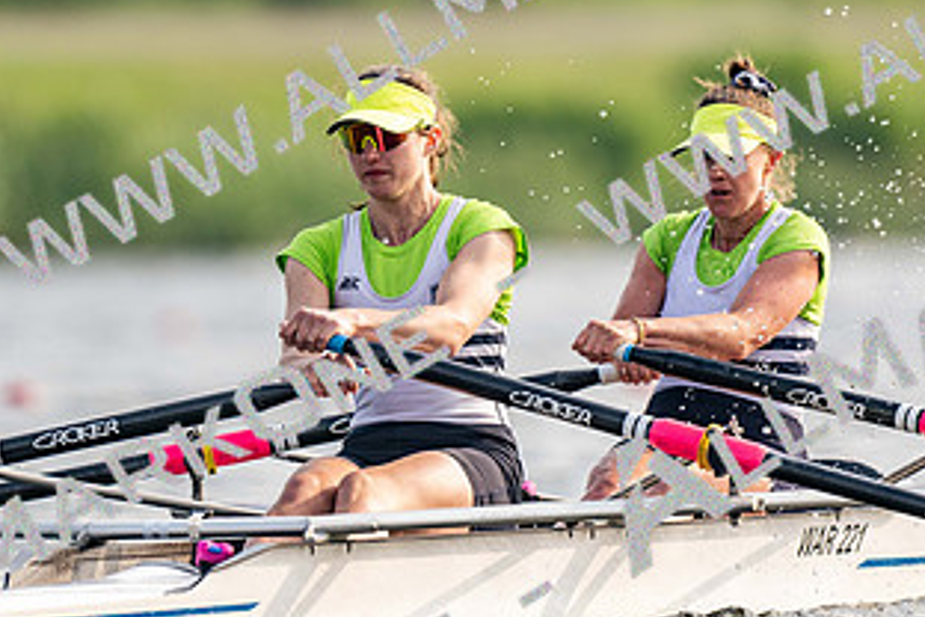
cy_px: 295
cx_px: 362
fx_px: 28647
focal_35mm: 1115
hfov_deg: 1.8
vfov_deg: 1.2
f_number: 4
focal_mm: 600
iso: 360
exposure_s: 1/2500
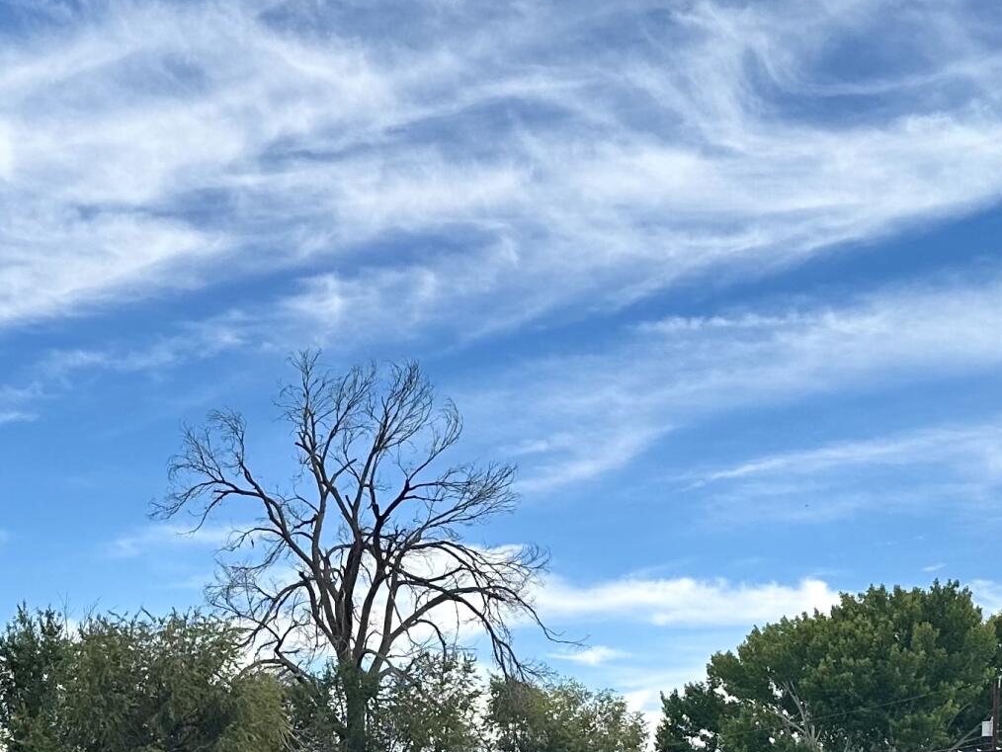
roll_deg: +0.8
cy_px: 877
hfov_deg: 27.2
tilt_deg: +0.1
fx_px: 2056
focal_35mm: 71
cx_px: 312
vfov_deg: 19.6
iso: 80
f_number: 1.78
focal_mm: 6.86
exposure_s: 1/3247
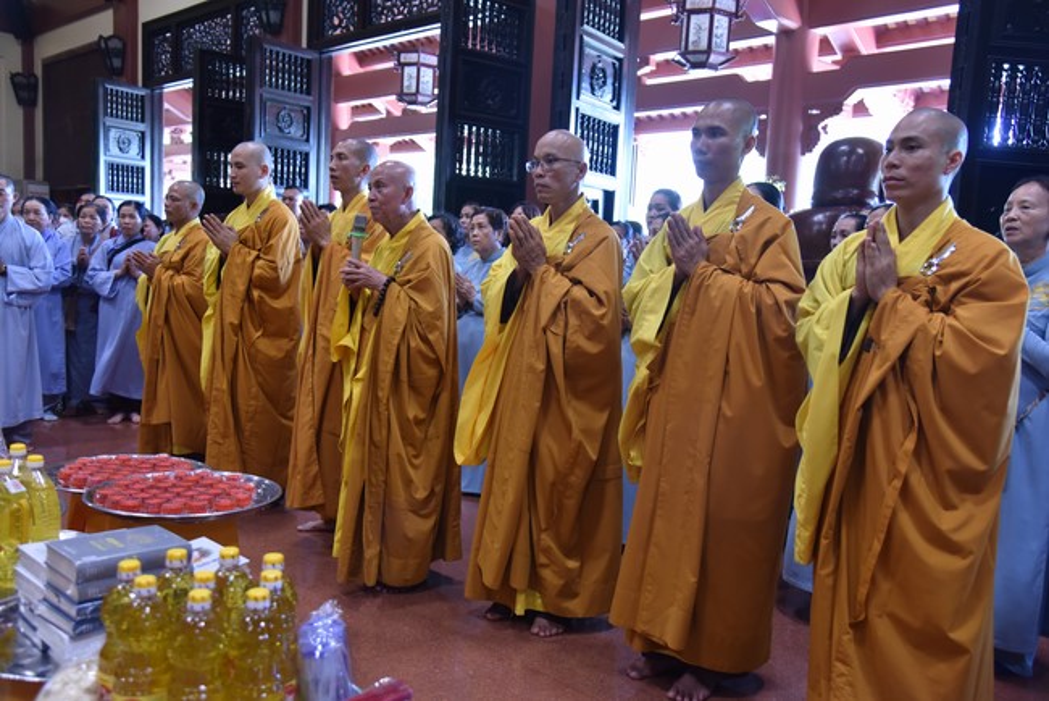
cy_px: 350
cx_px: 524
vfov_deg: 41.2
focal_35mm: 32
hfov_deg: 58.7
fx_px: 933
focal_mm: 32
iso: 2000
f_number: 4
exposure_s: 1/60
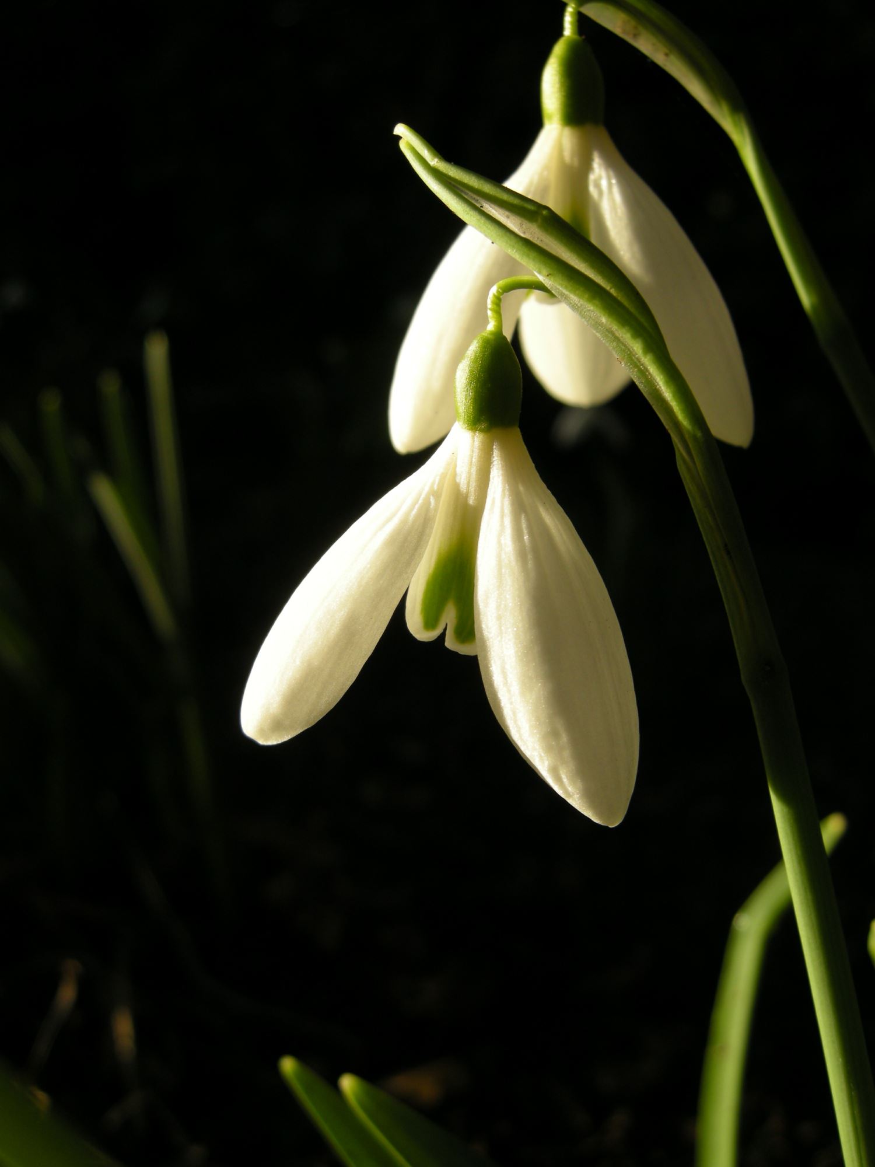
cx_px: 438
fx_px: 1180
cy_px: 584
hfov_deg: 40.7
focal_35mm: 35
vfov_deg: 52.6
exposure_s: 1/188
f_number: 4.3
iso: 64
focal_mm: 7.5
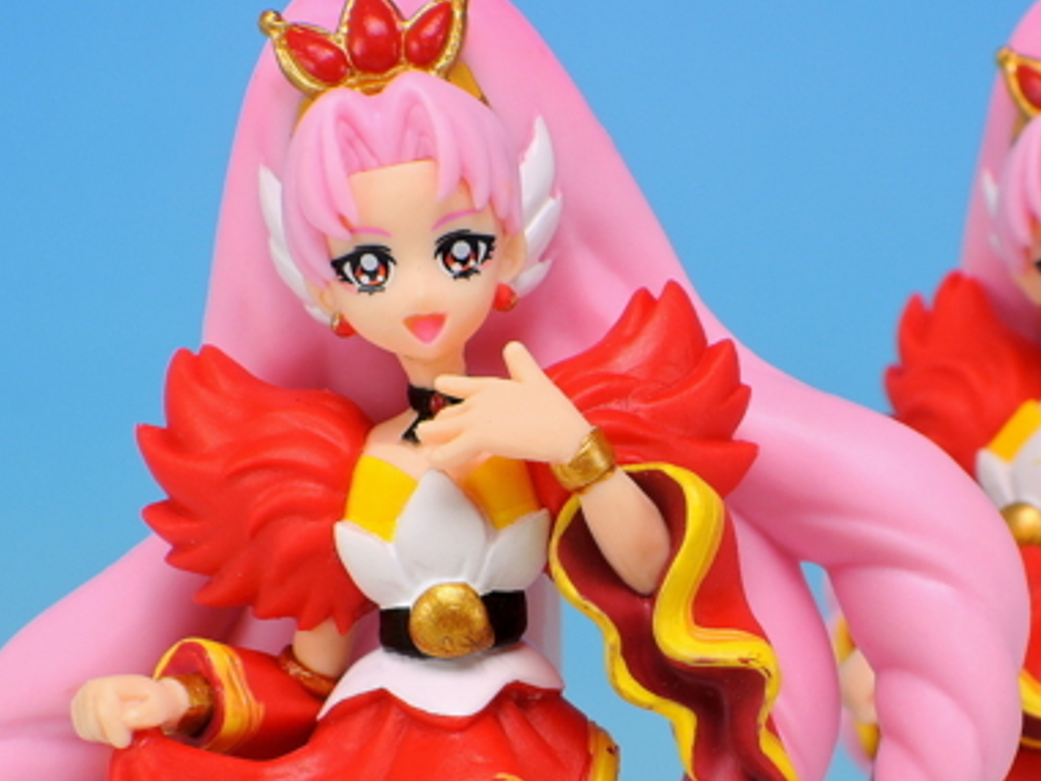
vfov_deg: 7.9
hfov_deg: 10.4
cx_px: 730
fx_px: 5686
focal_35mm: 189
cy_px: 563
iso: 80
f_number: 7.1
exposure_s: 1/2.5
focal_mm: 25.5
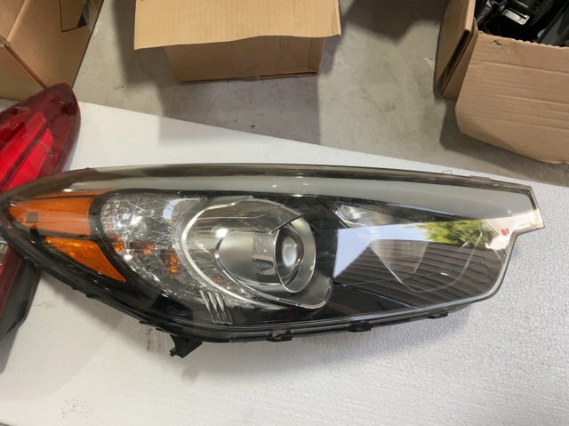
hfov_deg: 61.7
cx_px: 284
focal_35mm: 29
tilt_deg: -72.1
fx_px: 476
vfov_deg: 48.2
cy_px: 213
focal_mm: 3
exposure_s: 1/100
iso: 40
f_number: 1.8
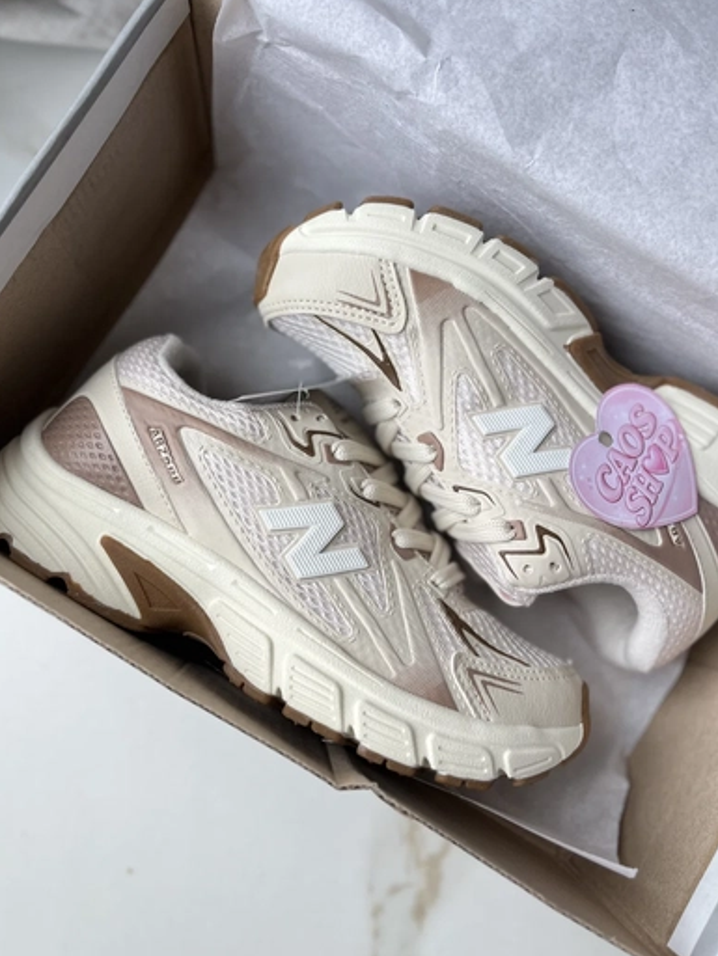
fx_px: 746
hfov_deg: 51.4
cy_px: 471
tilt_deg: -80.7
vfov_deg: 65.3
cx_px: 349
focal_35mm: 27
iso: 50
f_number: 1.6
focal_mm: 5.1
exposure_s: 1/816
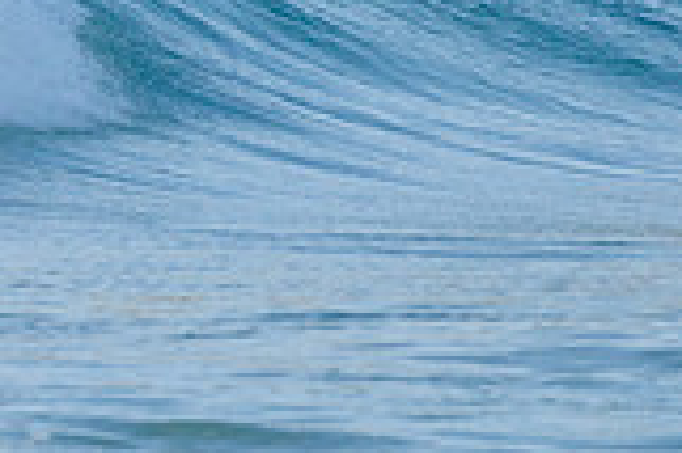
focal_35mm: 2215
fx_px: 41919
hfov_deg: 0.9
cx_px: -266
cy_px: -1
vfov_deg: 0.6
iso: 560
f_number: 5.6
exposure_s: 1/2000
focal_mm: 500
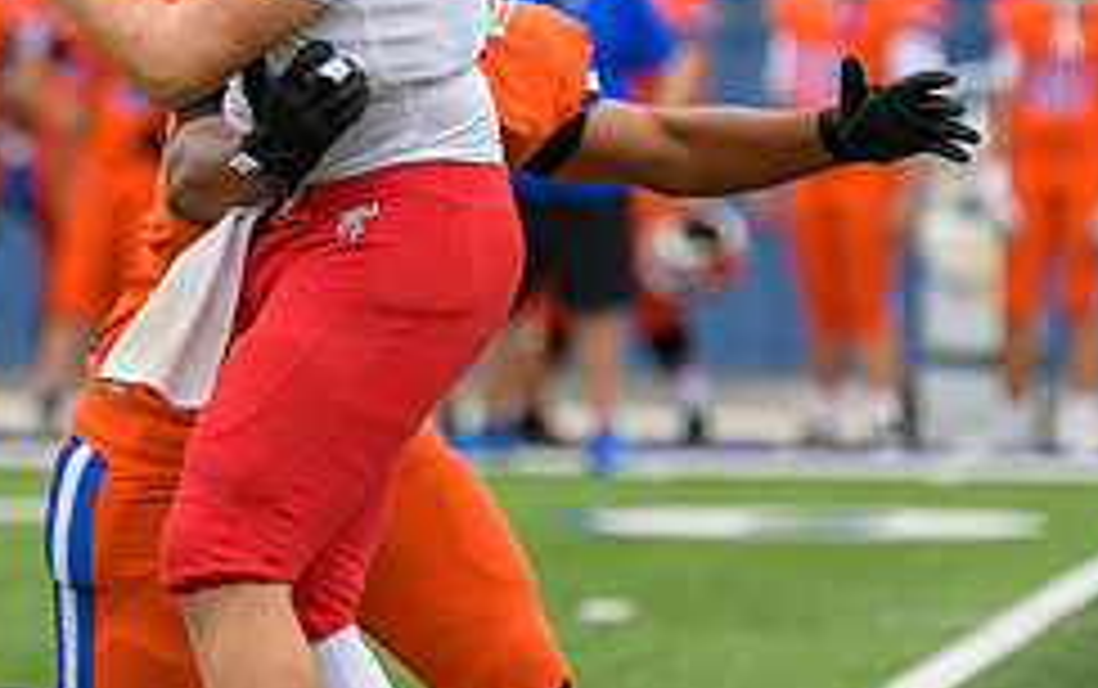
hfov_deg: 3.6
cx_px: 158
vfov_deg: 2.3
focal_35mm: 581
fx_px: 17402
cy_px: 227
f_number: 3.5
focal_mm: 240
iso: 450
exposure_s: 1/800
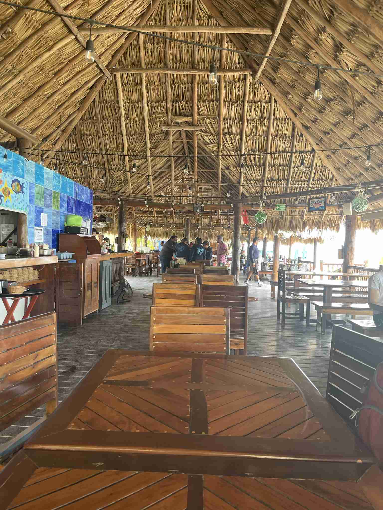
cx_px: 192
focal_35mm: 26
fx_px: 384
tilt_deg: -0.8
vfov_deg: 67.3
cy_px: 255
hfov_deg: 53.1
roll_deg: -2.1
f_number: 1.6
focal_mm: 5.1
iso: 100
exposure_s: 1/121
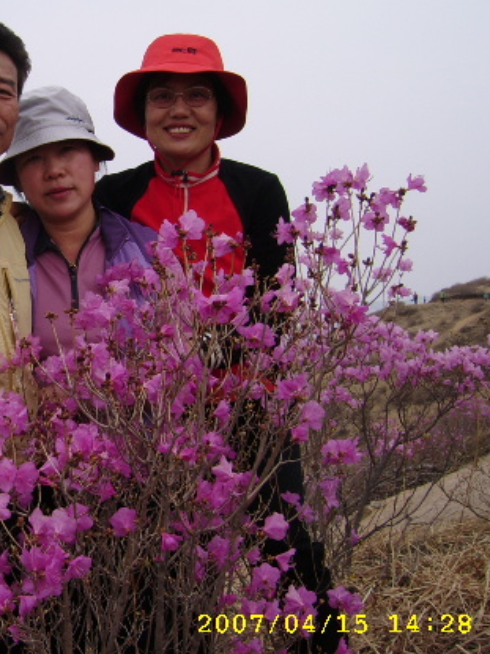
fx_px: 1020
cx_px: 14
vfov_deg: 35.5
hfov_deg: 25.8
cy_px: 295
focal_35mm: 54
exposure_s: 1/324
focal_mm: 5.95
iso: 50
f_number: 5.8
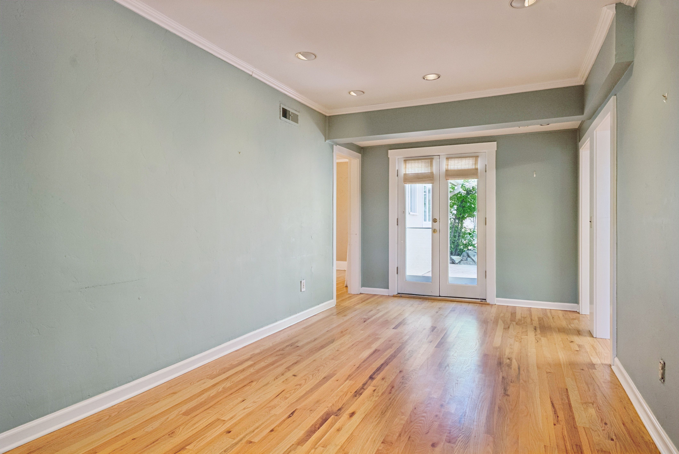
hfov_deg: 81.2
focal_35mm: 21
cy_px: 227
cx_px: 340
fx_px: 396
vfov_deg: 59.6
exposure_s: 1/25
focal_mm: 21
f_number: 8
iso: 800
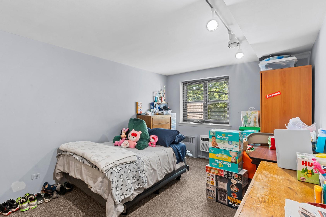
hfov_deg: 92.1
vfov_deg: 70.4
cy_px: 112
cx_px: 130
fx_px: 154
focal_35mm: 17
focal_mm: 14
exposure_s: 2.5
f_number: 16
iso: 400
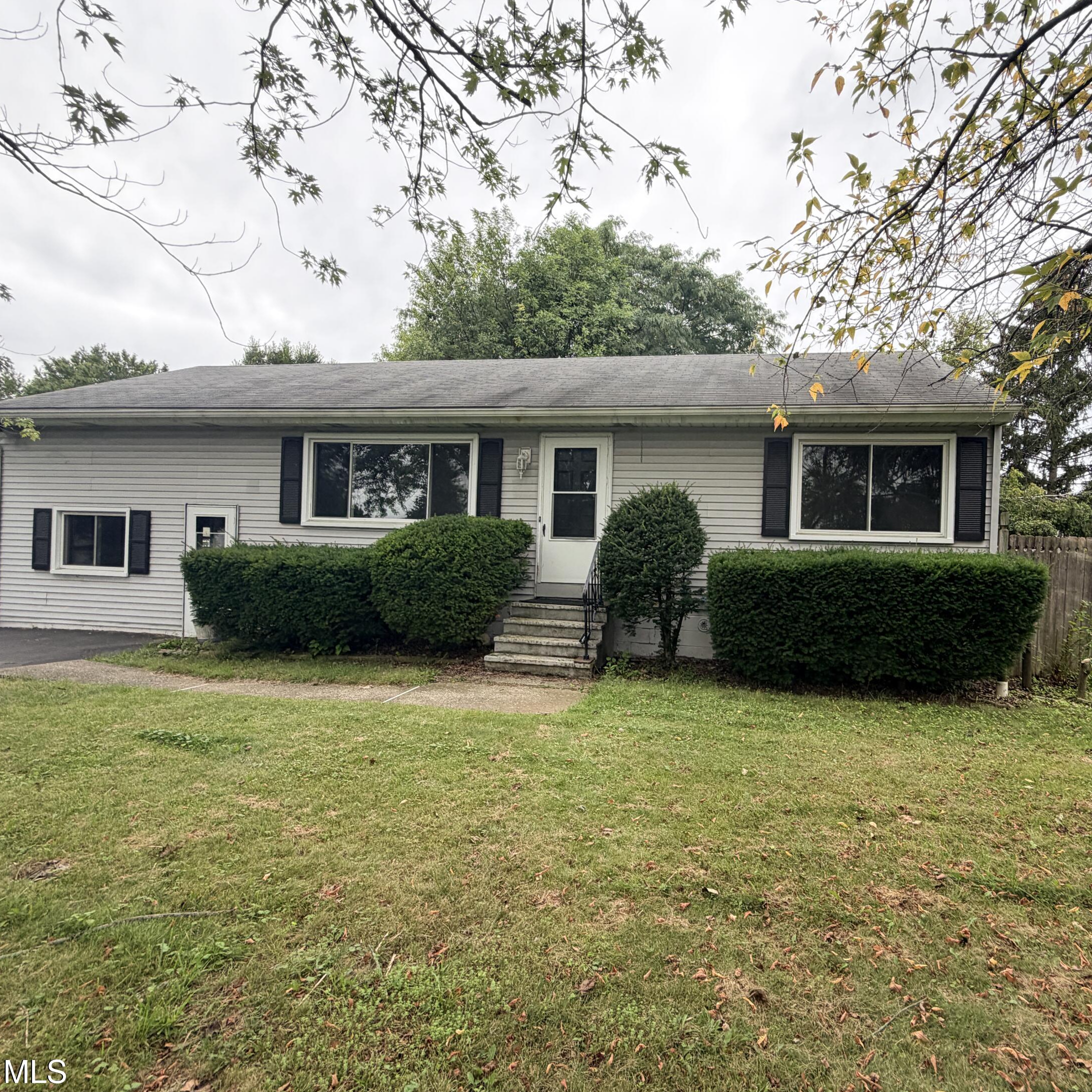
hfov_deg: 83.0
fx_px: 607
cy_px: 561
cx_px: 650
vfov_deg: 83.9
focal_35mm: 17
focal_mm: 2.22
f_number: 2.2
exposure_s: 1/284
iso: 50
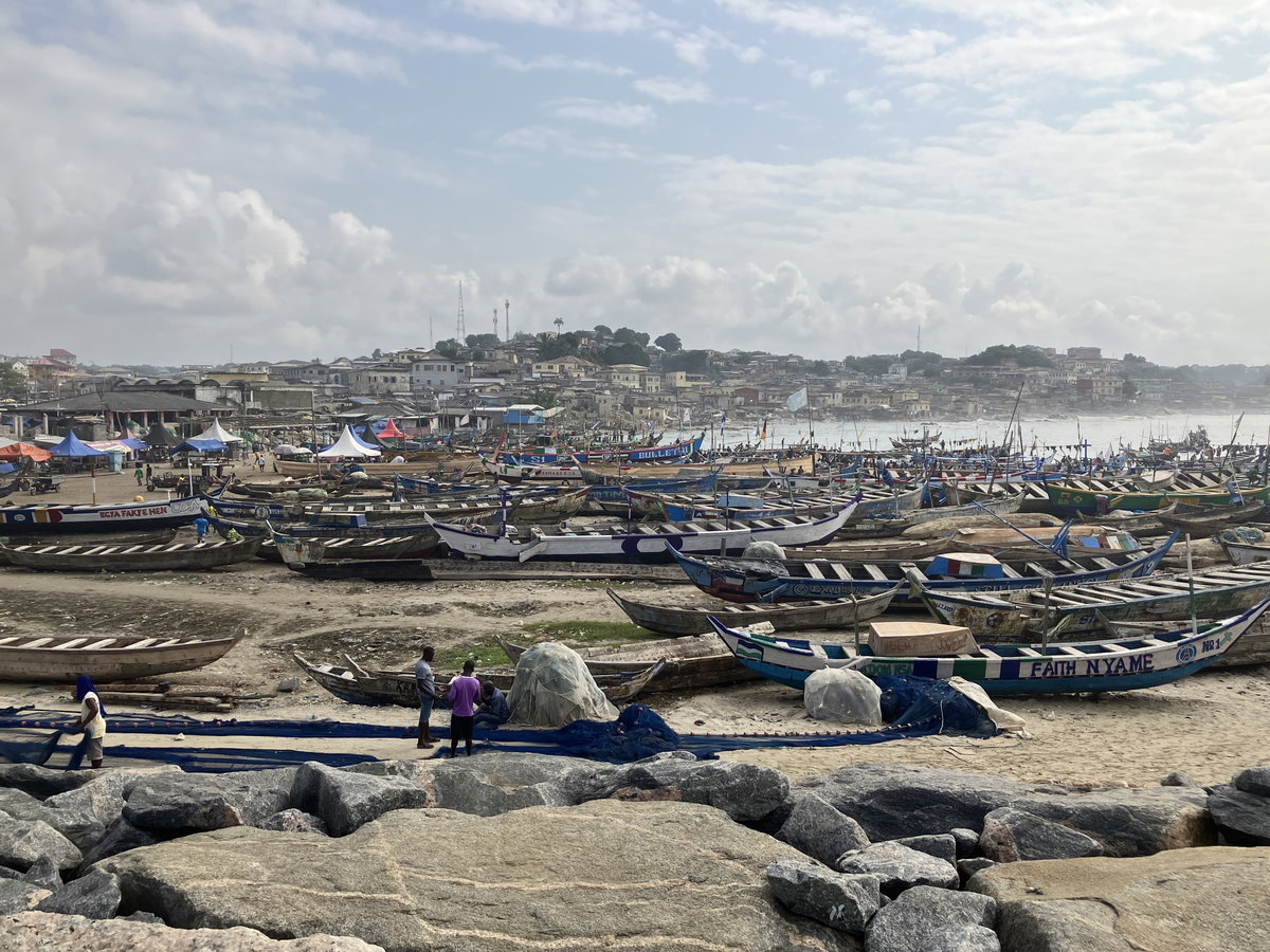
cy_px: 476
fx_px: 1027
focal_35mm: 28
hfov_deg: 63.4
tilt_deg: -3.8
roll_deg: +0.5
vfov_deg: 49.7
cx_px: 635
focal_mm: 3.99
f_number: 1.8
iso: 32
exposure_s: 1/3040
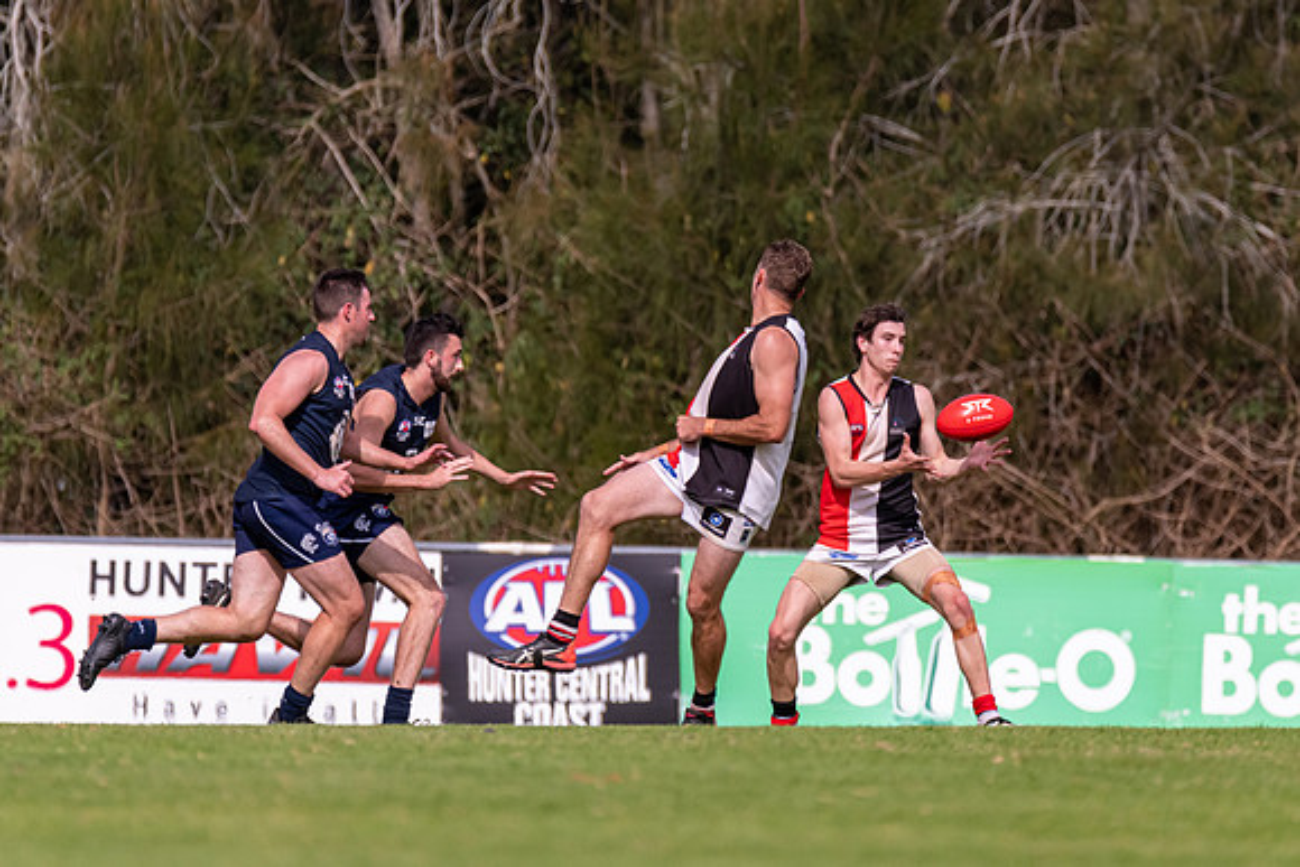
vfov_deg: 1.7
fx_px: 28581
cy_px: 339
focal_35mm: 791
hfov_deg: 2.6
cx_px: 695
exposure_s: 1/4000
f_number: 6.3
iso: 800
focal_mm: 550
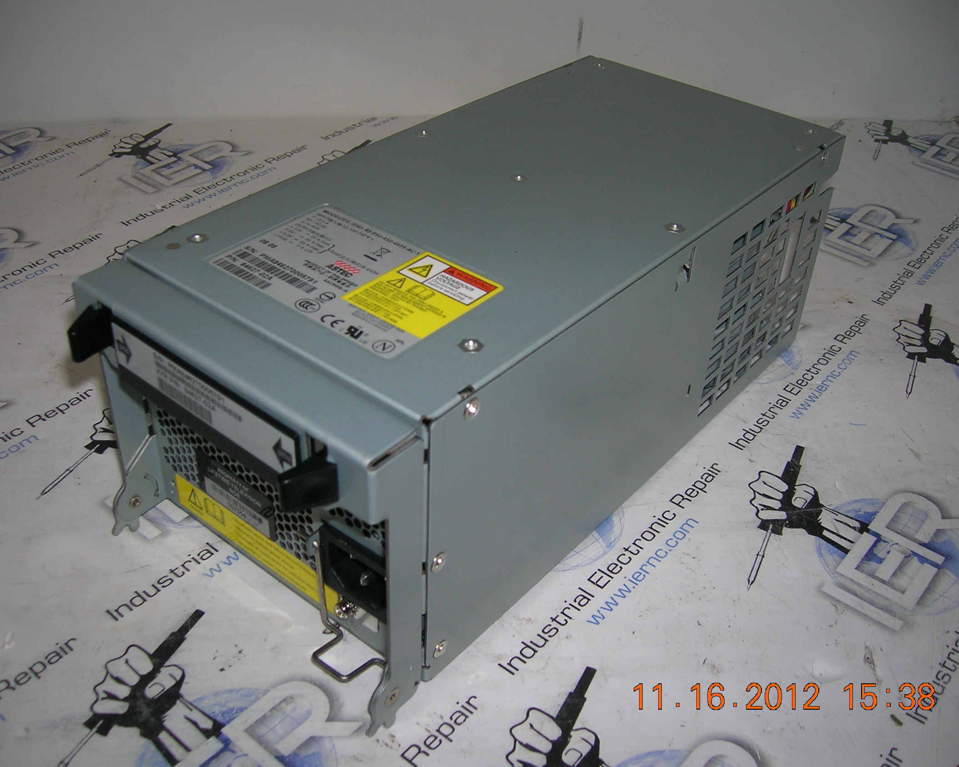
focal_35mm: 36
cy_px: 389
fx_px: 1022
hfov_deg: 50.3
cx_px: 481
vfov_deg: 41.2
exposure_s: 1/60.1
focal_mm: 5.7
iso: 50
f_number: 2.9
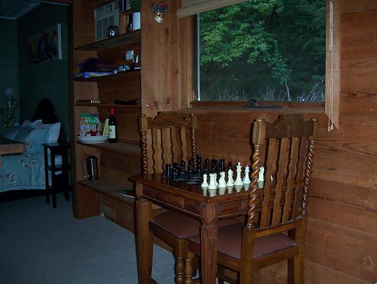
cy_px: 142
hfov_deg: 51.3
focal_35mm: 36
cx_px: 188
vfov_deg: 39.8
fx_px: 393
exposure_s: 1/60
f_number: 3
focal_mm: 6
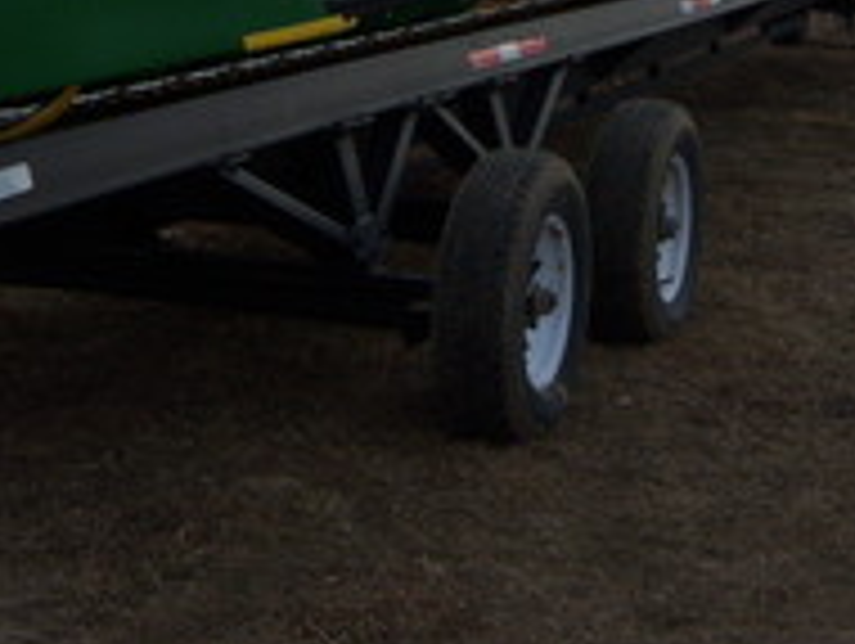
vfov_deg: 13.7
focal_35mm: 103
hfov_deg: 19.1
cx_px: 423
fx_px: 2547
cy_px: -257
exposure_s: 1/500
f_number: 4.8
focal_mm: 7.5
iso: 80
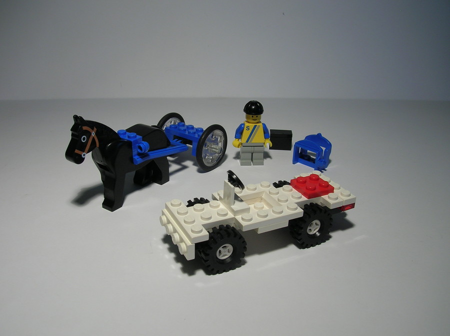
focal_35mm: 34
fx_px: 442
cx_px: 225
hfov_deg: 54.0
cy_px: 168
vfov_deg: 41.7
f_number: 4.9
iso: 50
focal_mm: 5.7
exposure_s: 1/20.5
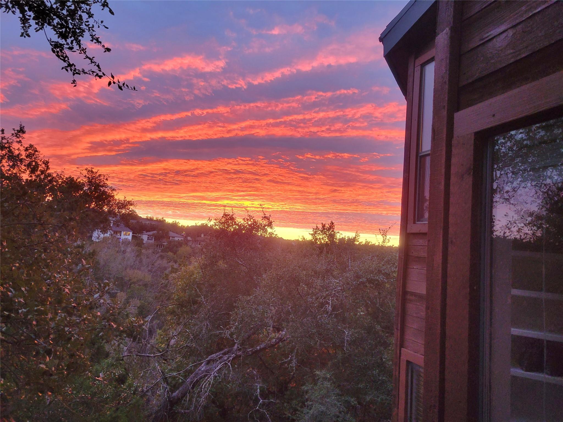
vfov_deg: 53.1
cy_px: 211
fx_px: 423
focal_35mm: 26
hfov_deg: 67.3
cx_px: 282
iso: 200
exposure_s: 1/120
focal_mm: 5.4
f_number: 1.8
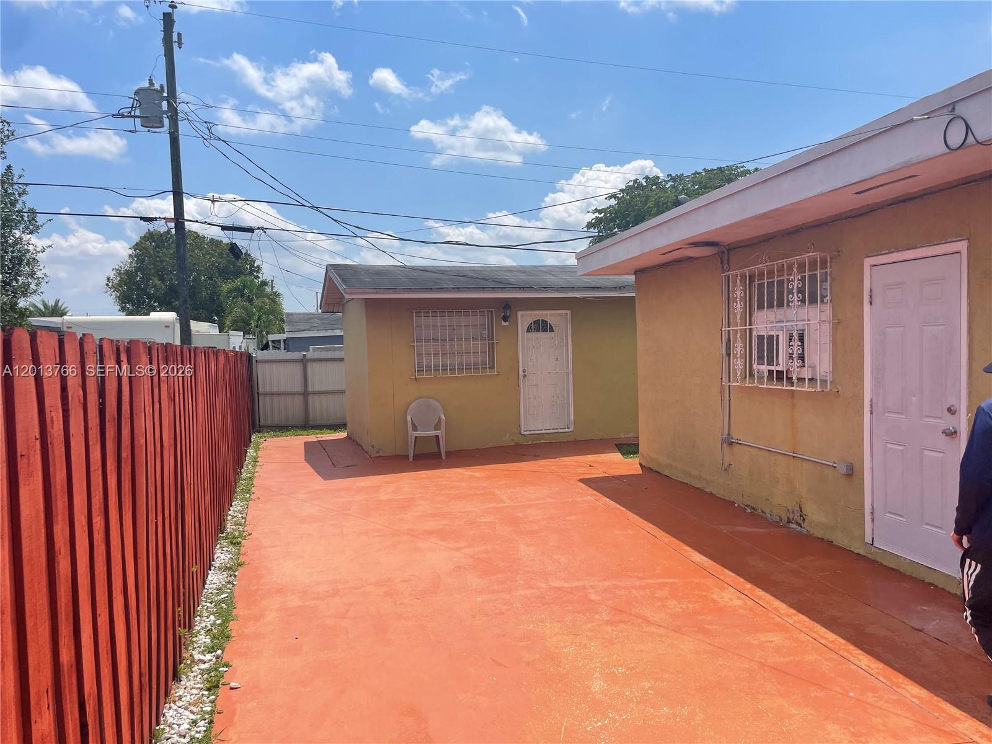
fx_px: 745
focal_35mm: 26
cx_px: 496
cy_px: 372
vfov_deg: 53.1
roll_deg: +1.8
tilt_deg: -2.8
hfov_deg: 67.3
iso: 32
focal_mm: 4.2
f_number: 1.6
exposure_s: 1/6135
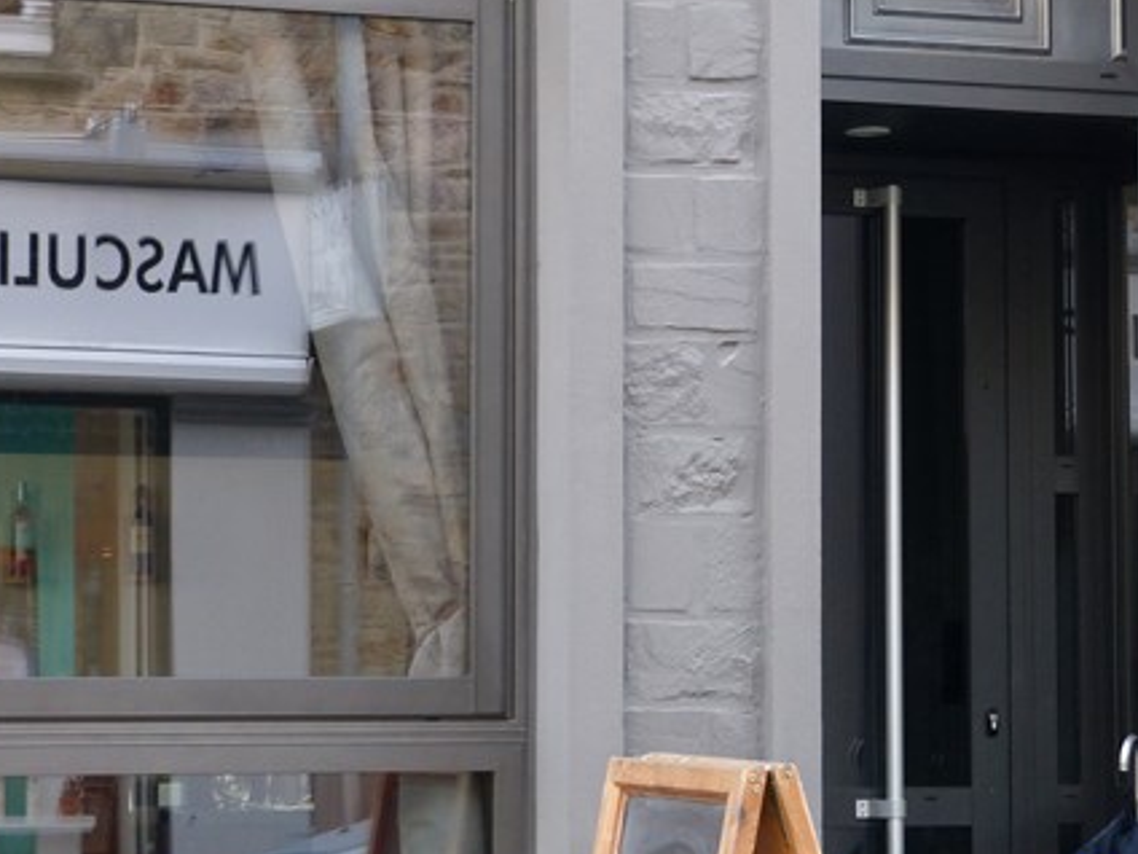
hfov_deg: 14.9
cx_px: 821
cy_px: 271
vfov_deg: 11.2
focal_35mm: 132
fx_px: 4339
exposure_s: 1/60
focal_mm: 12.6
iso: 200
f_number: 3.3
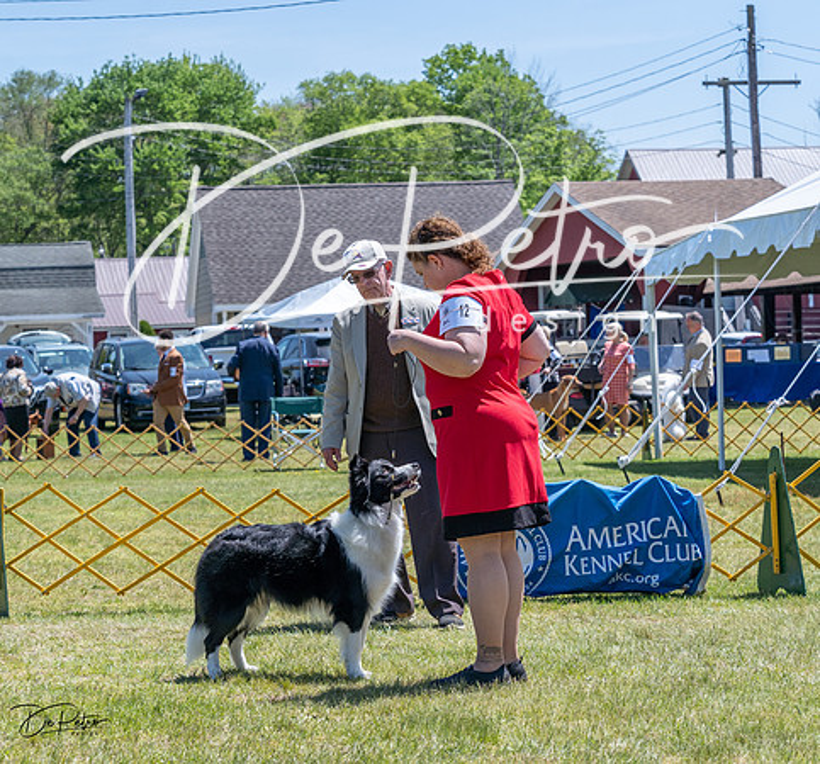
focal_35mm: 97
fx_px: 2513
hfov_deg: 18.5
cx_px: 307
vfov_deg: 17.3
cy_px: 372
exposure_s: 1/1600
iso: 640
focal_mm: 77
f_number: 7.1
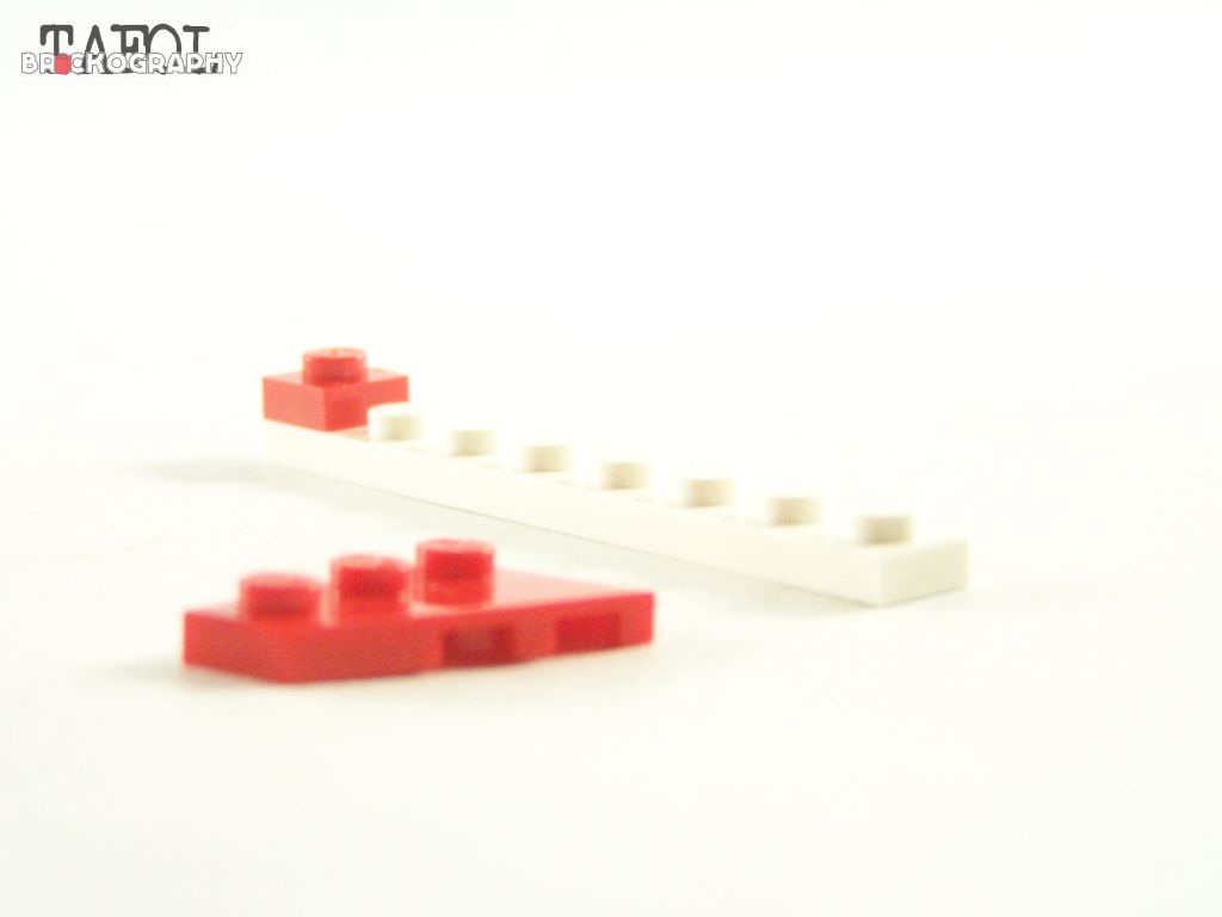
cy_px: 458
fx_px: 3707
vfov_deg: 14.1
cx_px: 611
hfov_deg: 18.7
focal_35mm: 105
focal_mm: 17.5
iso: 400
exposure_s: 1/60
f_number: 3.2
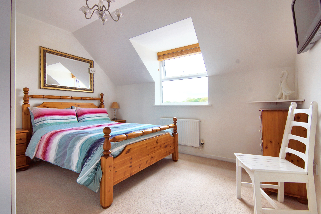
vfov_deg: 72.1
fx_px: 147
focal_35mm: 16
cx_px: 160
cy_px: 107
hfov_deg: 95.0
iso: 100
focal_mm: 11
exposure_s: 1/15
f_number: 11
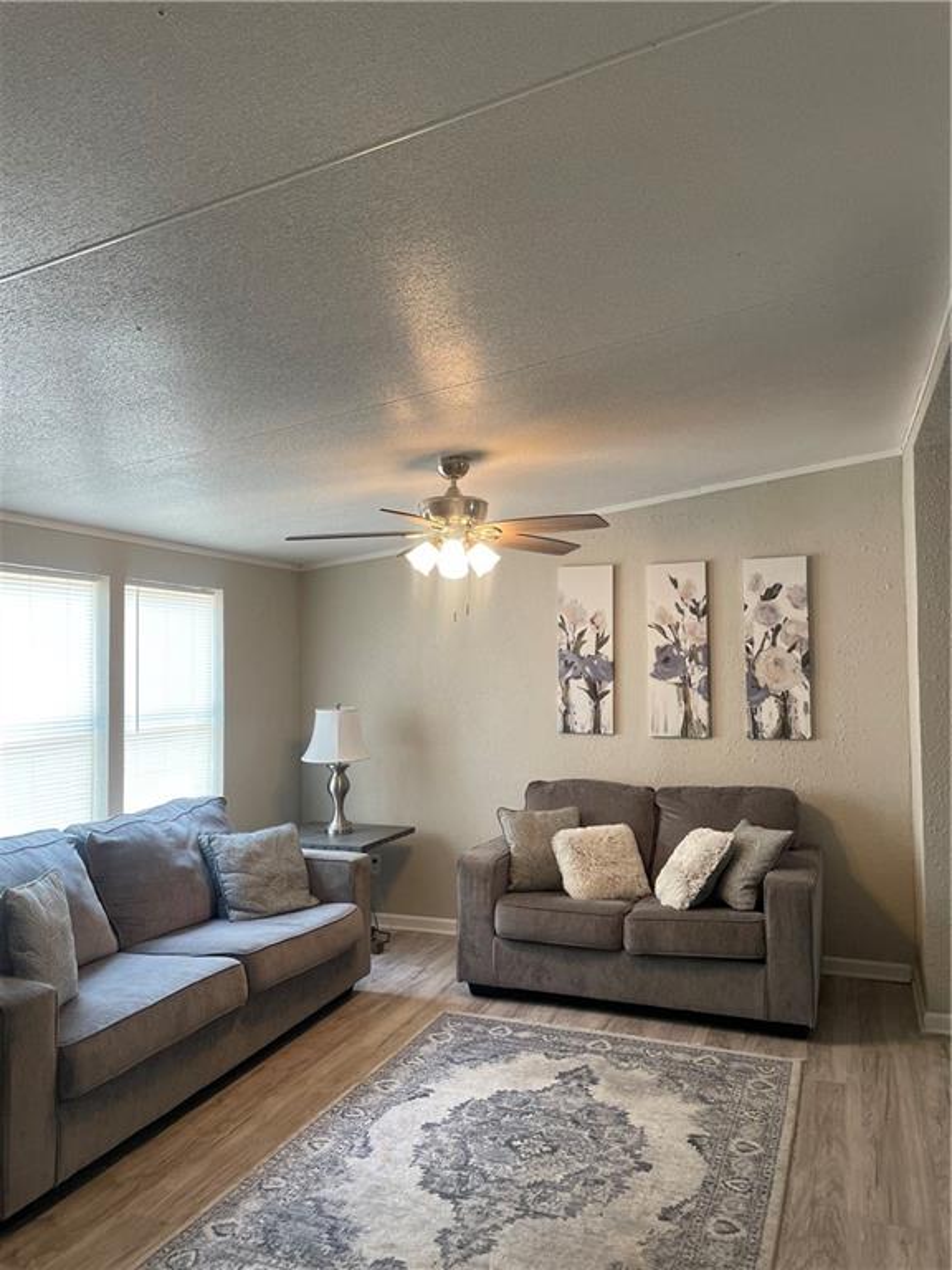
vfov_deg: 67.3
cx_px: 476
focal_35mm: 26
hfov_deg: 53.1
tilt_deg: +2.1
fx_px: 953
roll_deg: +0.0
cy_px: 635
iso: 125
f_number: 1.6
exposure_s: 1/120
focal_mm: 4.2
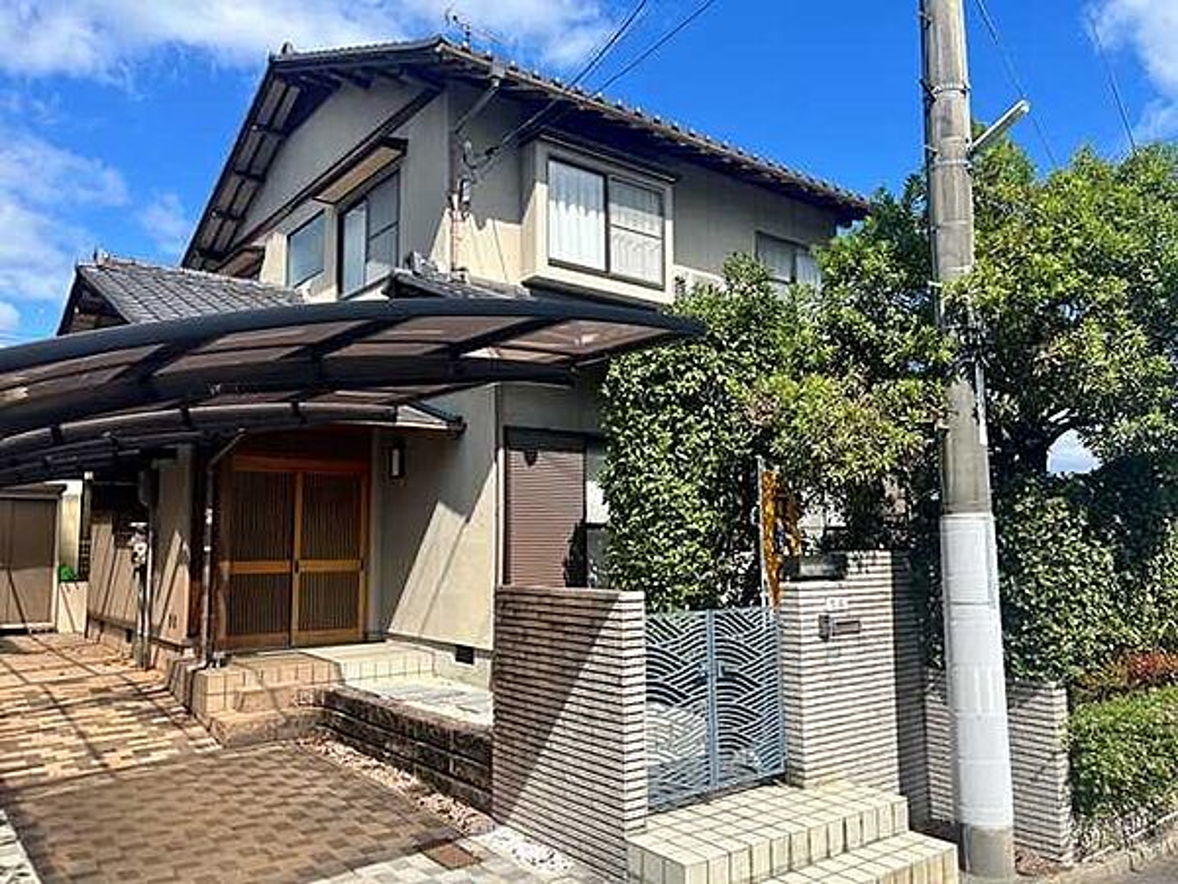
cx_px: 589
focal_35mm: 26
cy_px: 442
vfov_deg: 53.1
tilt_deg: +6.8
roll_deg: +0.3
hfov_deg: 67.3
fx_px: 885
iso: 50
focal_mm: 5.1
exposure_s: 1/2571
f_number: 1.6
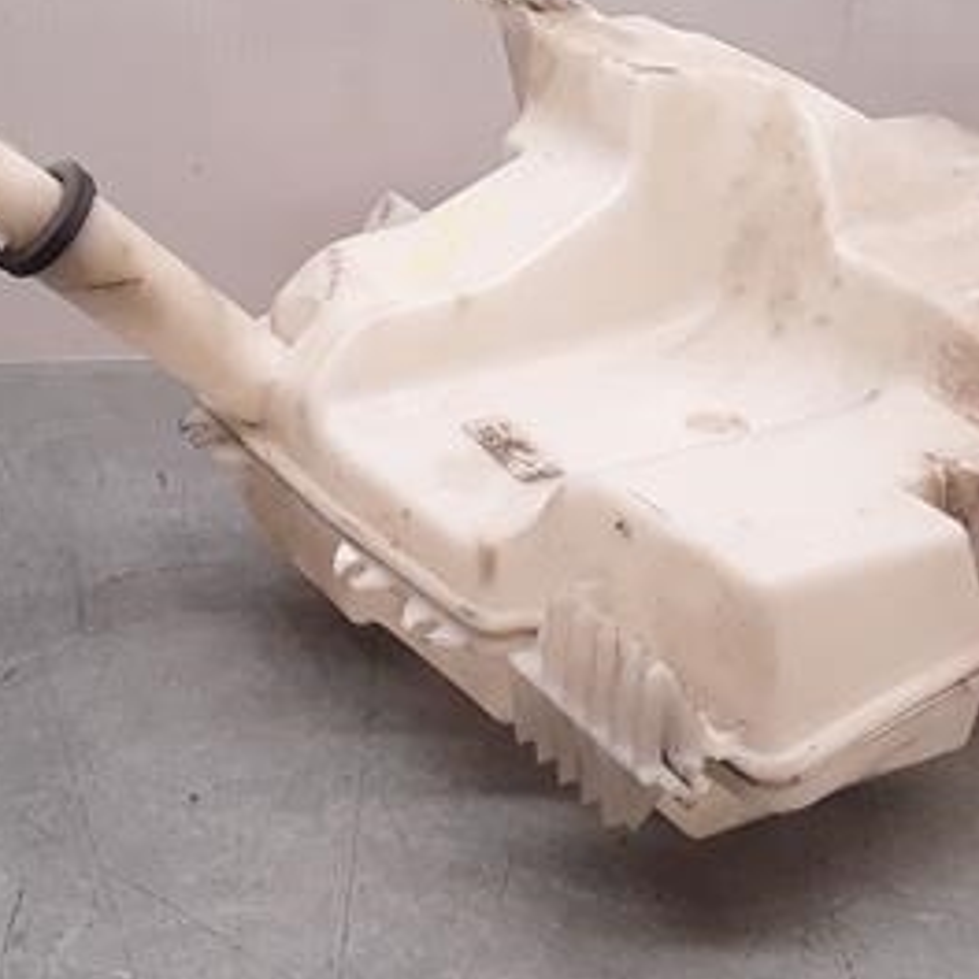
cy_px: 271
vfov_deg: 28.3
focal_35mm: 60
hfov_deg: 28.6
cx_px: 449
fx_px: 1920
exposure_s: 1/161
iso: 100
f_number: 1.9
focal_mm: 2.91
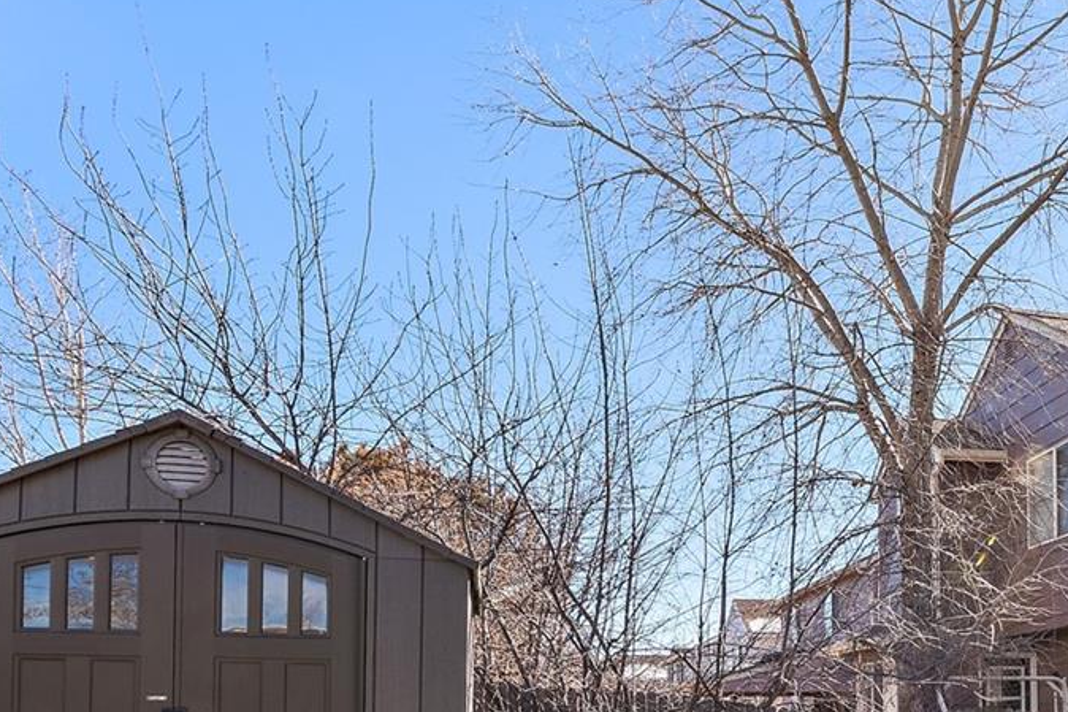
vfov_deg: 31.7
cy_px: 698
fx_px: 1162
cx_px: 870
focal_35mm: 39
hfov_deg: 46.5
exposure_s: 1/10
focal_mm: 11
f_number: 16
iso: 100
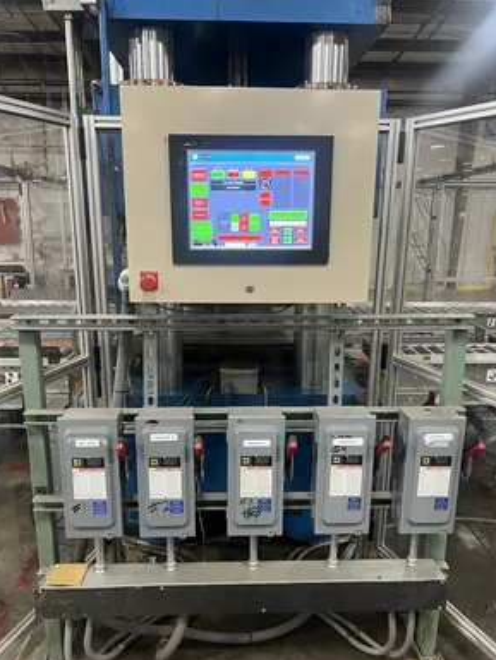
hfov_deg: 51.4
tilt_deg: -13.0
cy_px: 339
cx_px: 249
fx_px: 516
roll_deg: +0.0
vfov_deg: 65.3
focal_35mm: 27
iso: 250
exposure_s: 1/60
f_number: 1.5
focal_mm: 5.7
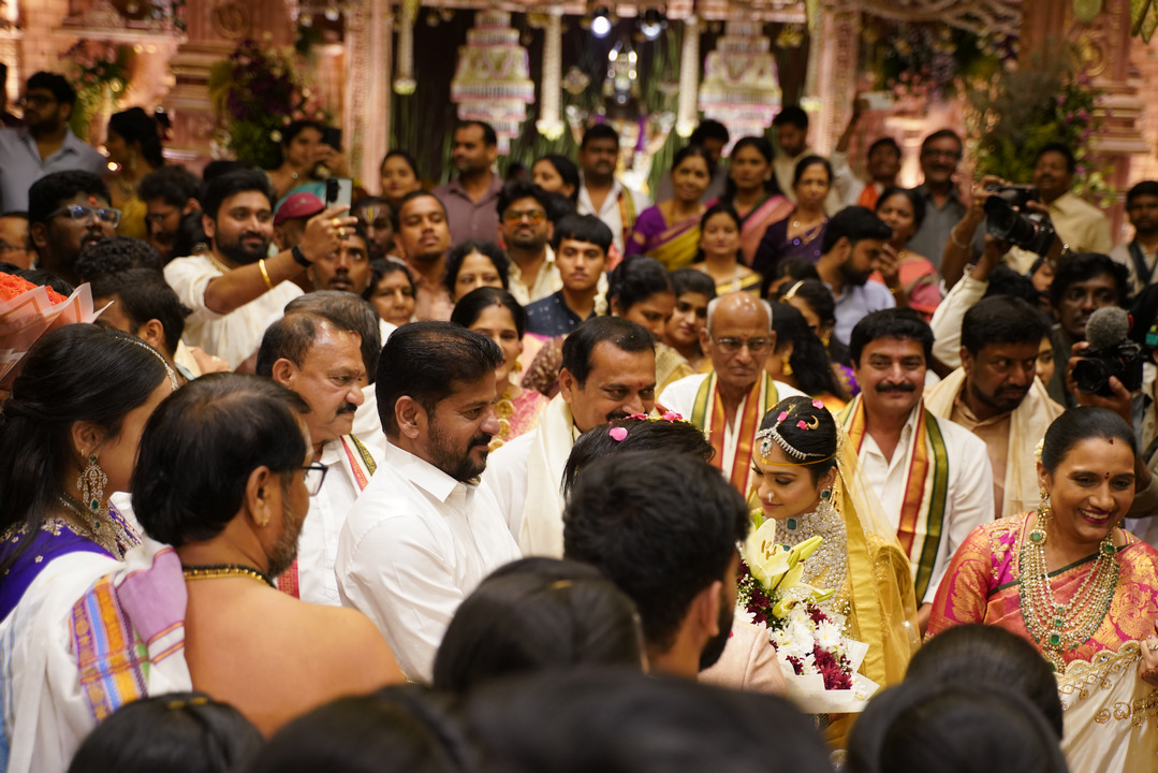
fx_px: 1480
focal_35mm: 46
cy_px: 386
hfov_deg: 42.7
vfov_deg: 29.3
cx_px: 579
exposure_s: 1/200
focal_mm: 46
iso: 1600
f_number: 2.8
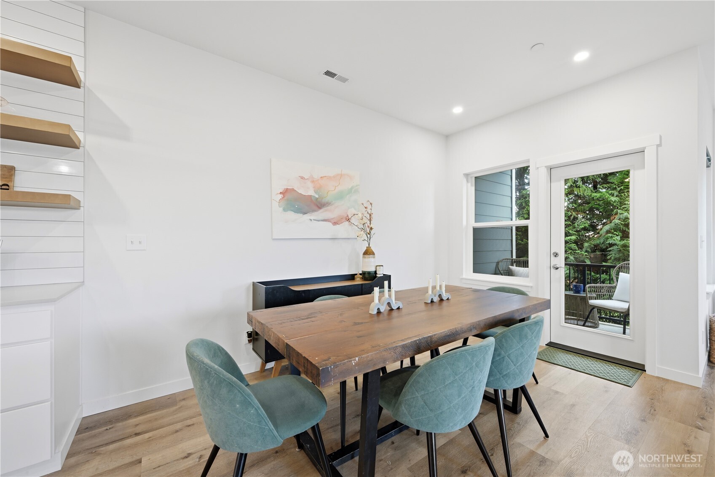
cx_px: 358
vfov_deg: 81.2
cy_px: 238
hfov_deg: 104.3
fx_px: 278
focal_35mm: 14
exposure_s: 1/60
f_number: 8
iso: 200
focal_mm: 14
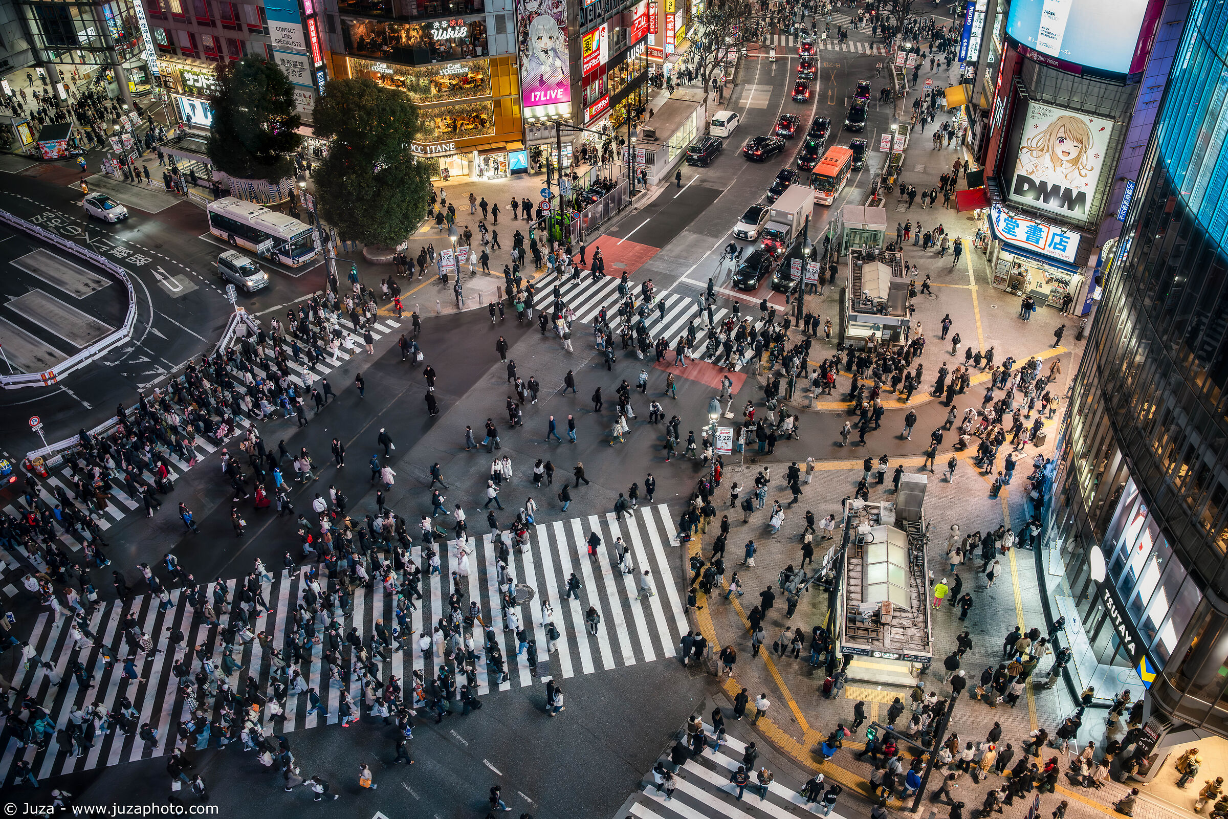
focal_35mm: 28
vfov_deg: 46.4
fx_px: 955
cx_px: 614
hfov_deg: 65.5
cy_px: 410
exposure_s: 1/40
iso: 1600
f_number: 4.5
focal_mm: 28
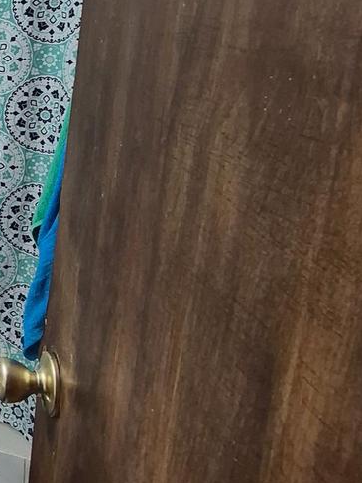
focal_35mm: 41
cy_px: 107
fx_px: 572
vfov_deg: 43.9
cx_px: -189
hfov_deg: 25.6
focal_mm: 1.74
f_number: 2.2
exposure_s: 1/60
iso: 160
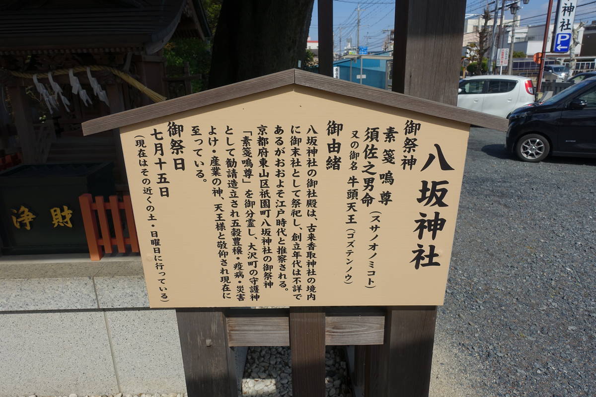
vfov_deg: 53.1
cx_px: 298
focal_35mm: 24
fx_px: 397
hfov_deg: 73.7
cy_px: 198
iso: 125
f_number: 5.6
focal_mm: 8.8
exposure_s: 1/125
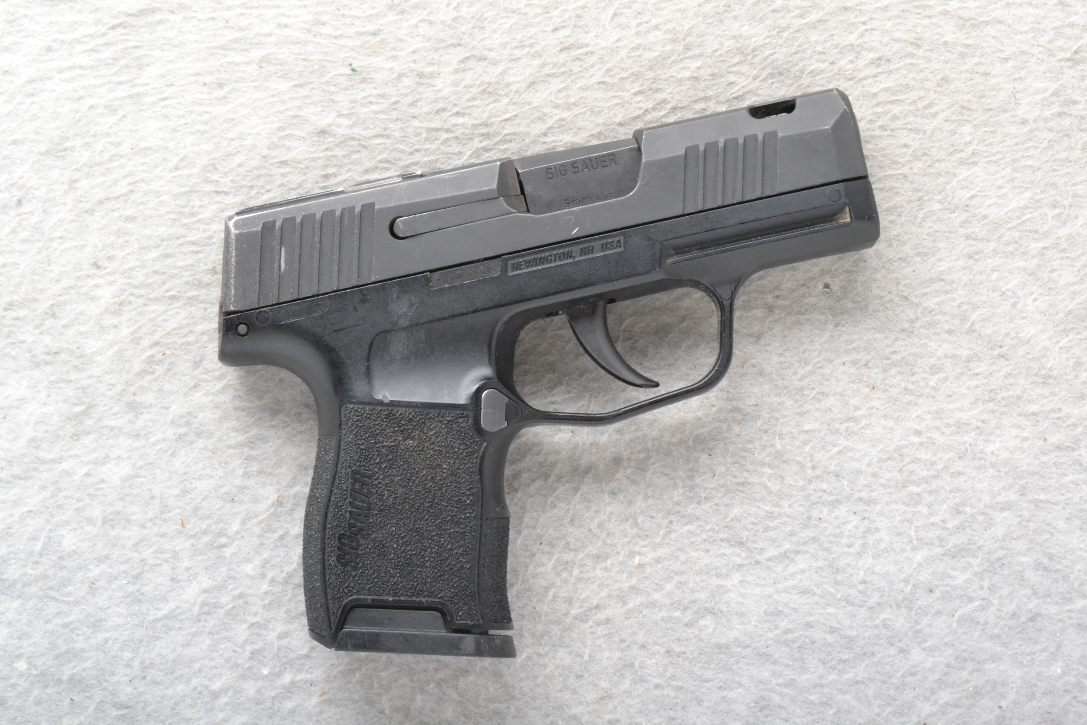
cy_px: 362
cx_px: 544
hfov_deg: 24.6
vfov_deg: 16.6
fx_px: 2491
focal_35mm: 82
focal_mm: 55
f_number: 20
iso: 3200
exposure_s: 1/160
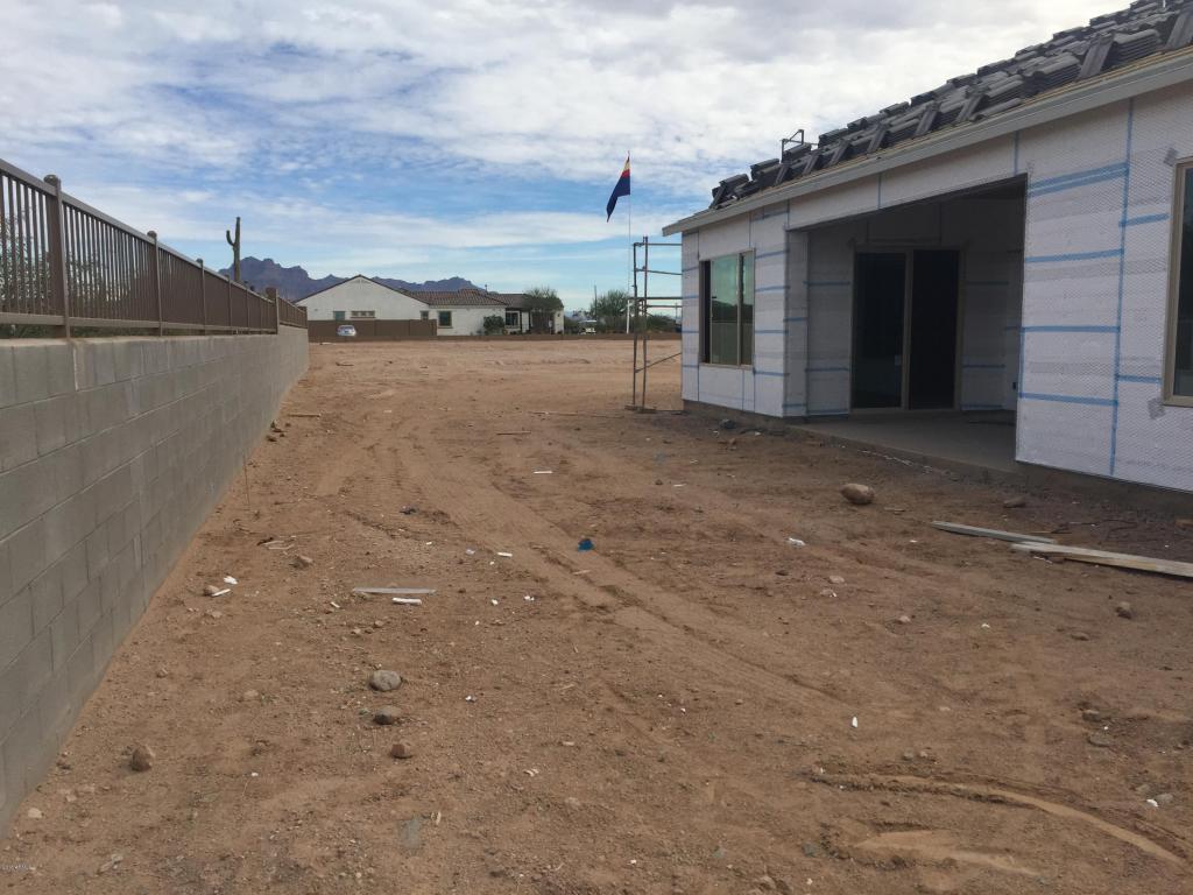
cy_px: 448
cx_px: 596
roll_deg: +0.1
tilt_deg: -7.4
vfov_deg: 48.2
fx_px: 999
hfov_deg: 61.7
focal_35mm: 29
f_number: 2.2
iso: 32
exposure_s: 1/2326
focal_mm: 4.15
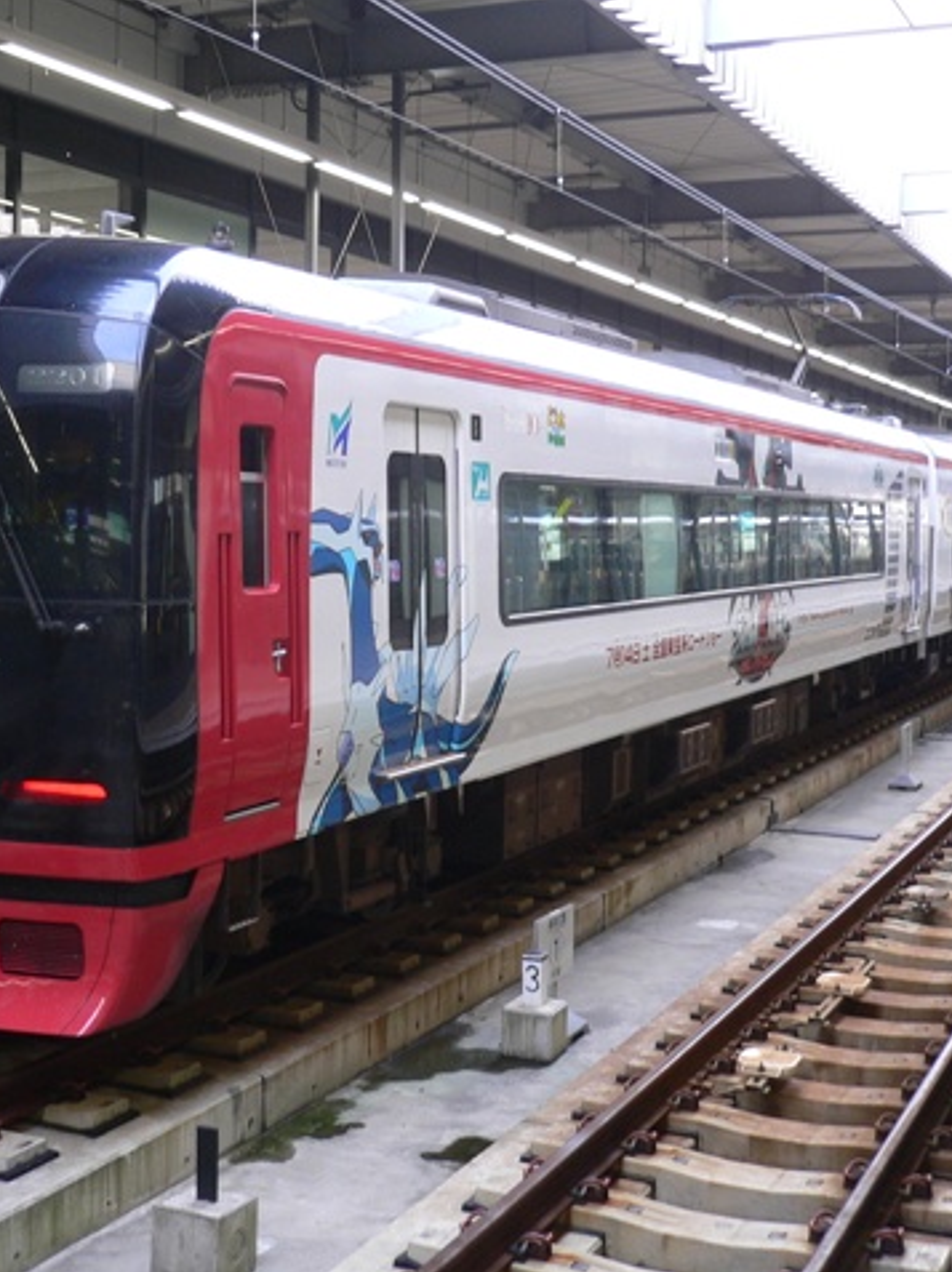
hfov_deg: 30.7
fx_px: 1726
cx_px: 376
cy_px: 635
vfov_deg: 40.5
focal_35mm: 47
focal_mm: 5.8
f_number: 2.8
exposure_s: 1/25
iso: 100
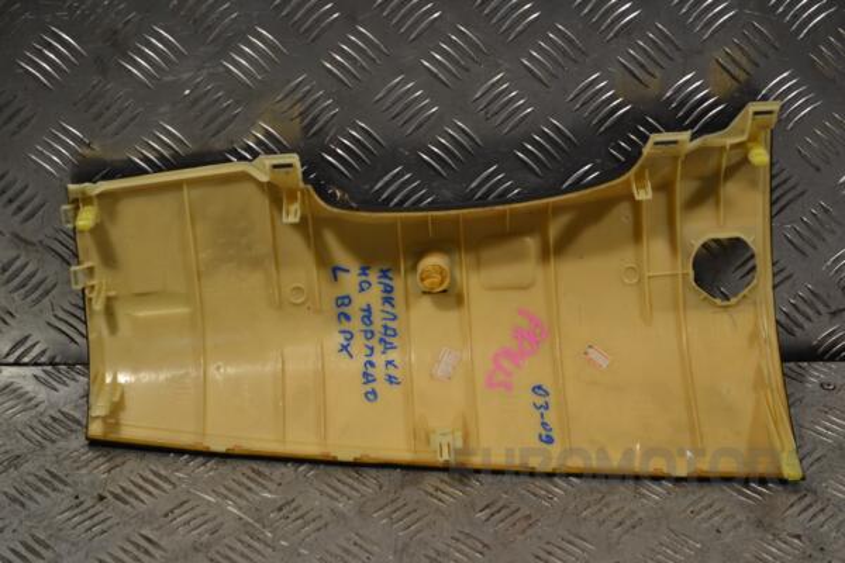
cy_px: 282
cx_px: 422
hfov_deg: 28.1
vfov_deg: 18.9
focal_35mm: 72
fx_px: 1690
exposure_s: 1/125
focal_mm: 48
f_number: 5.6
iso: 250
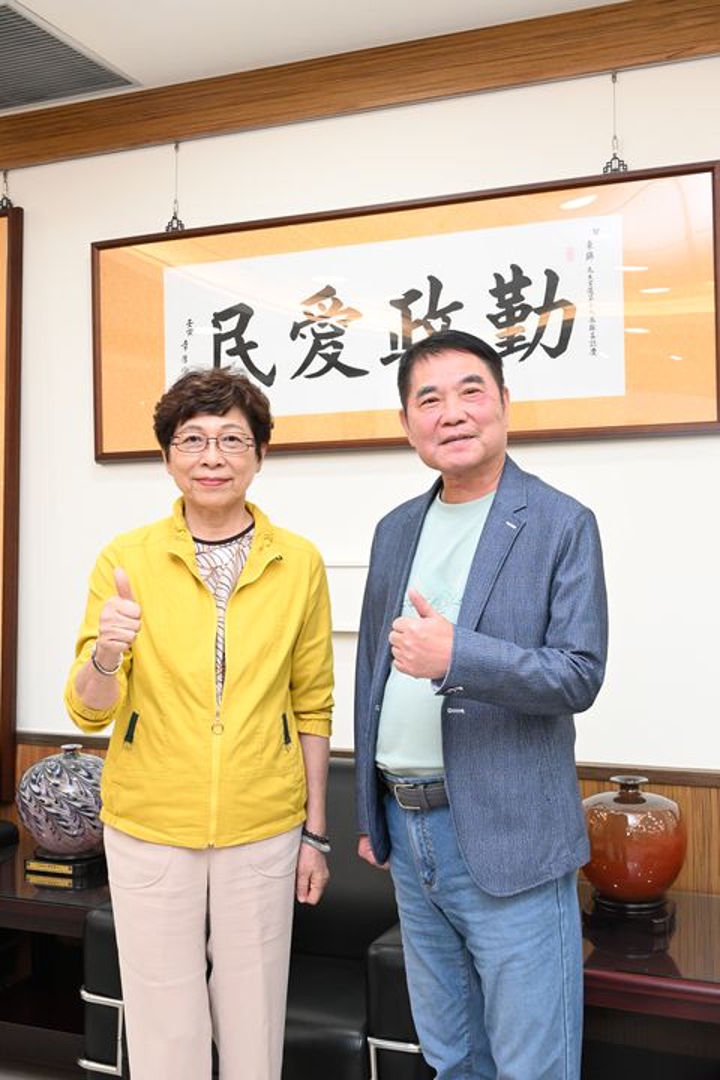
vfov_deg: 49.6
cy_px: 540
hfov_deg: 34.2
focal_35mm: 39
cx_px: 360
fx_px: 1170
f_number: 7.1
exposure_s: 1/160
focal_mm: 26
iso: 2500
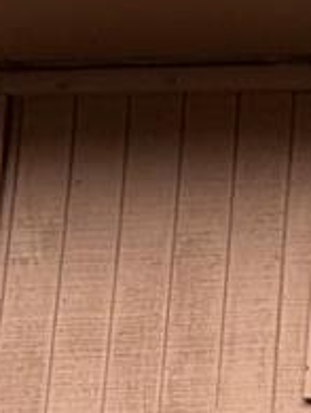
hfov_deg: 12.4
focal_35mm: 86
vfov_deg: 14.3
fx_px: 1027
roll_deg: -1.1
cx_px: 804
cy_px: 1010
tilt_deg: +7.3
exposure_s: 1/223
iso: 40
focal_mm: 2.22
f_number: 2.2
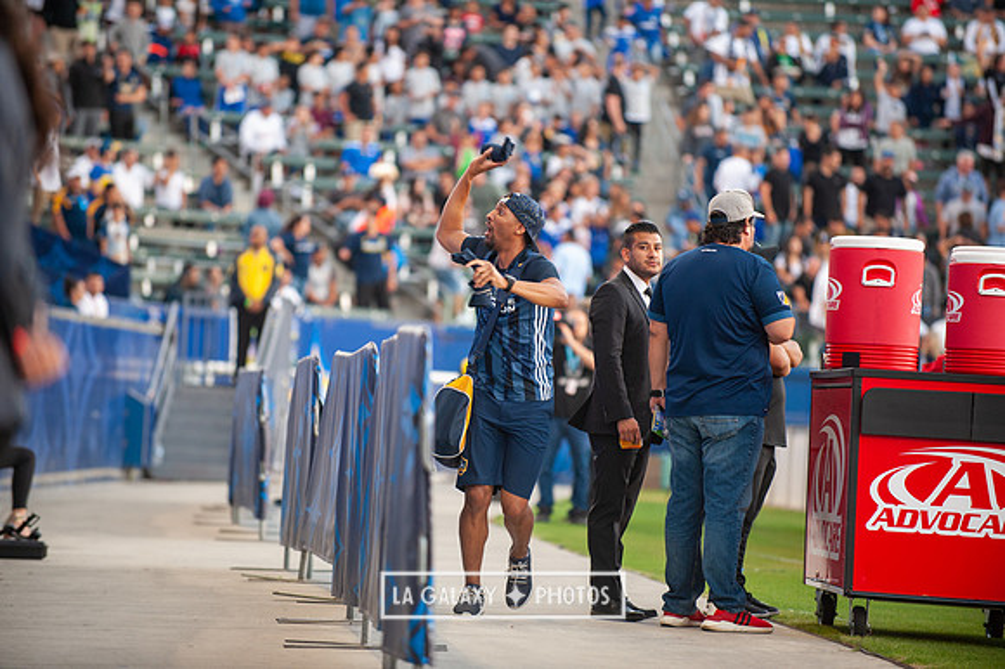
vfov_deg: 6.9
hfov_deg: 10.3
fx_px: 5580
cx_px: 502
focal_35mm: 200
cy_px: 334
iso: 1250
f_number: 2.8
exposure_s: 1/320
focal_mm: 200
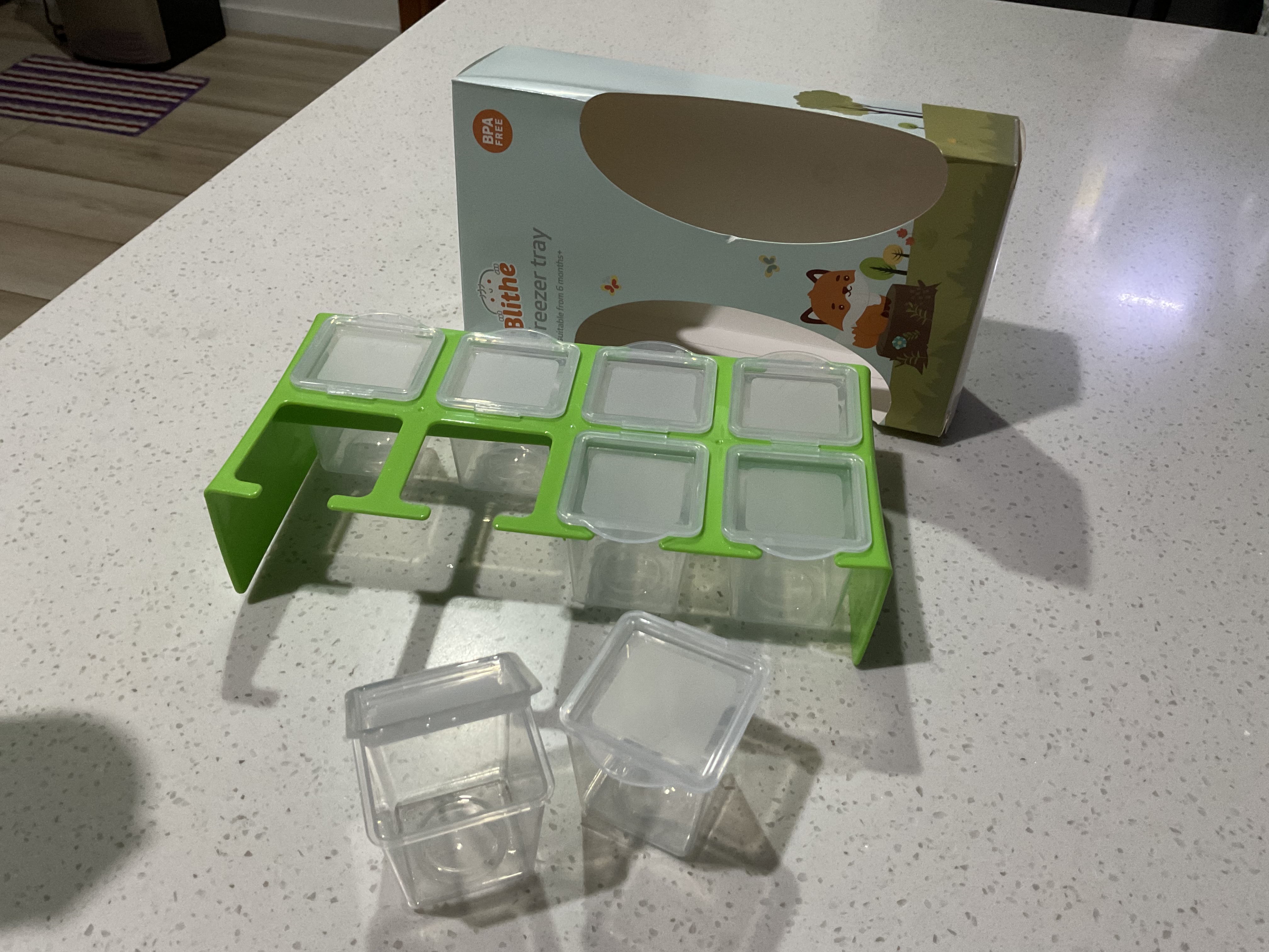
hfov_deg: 61.7
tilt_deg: -40.5
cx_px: 634
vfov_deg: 48.2
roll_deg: -1.0
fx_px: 1063
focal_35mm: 29
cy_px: 476
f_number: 1.8
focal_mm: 3
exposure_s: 1/40
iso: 200
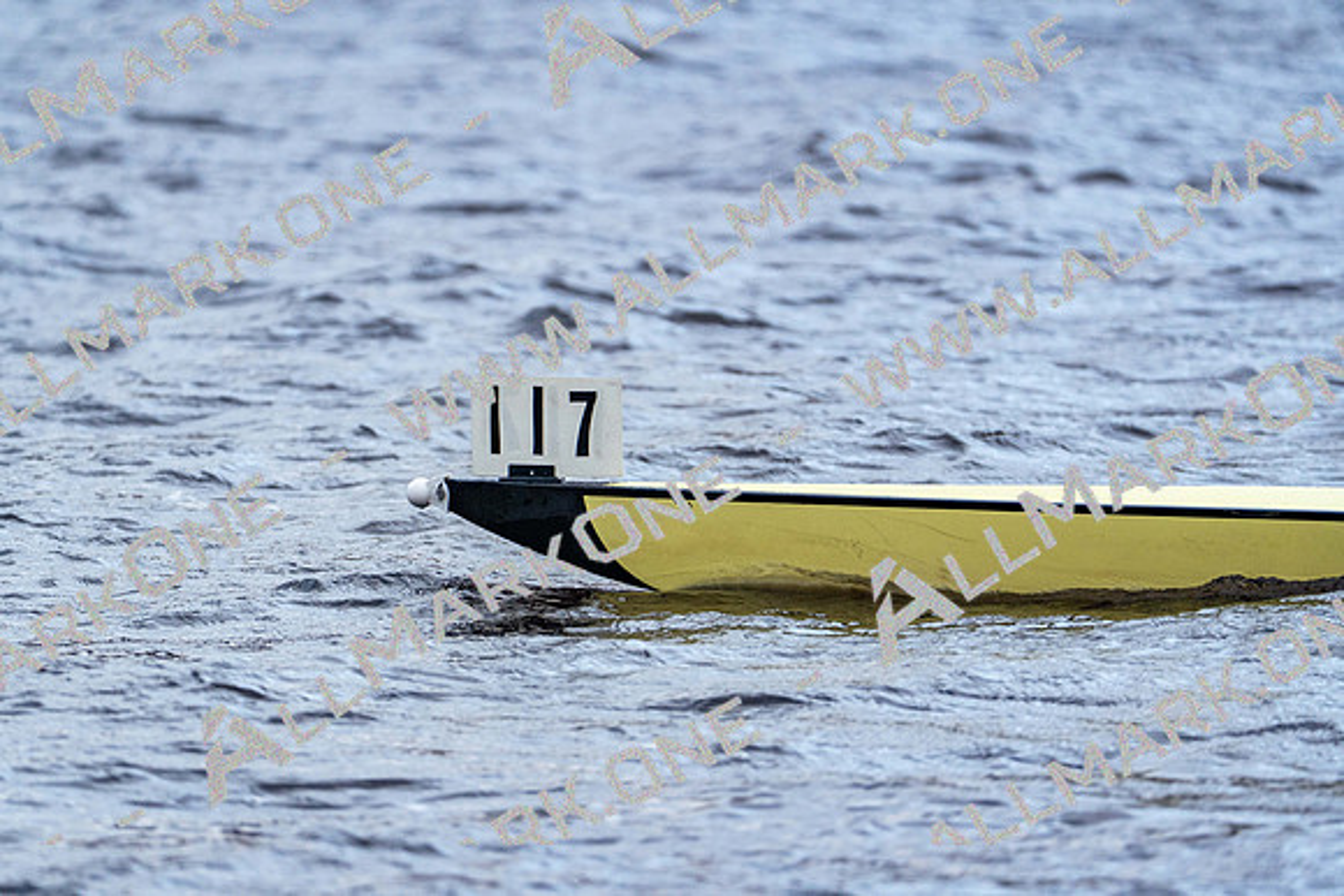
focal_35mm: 350
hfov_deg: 5.9
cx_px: 672
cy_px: 448
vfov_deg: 3.9
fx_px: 13069
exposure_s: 1/1600
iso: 3200
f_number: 6.3
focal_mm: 350
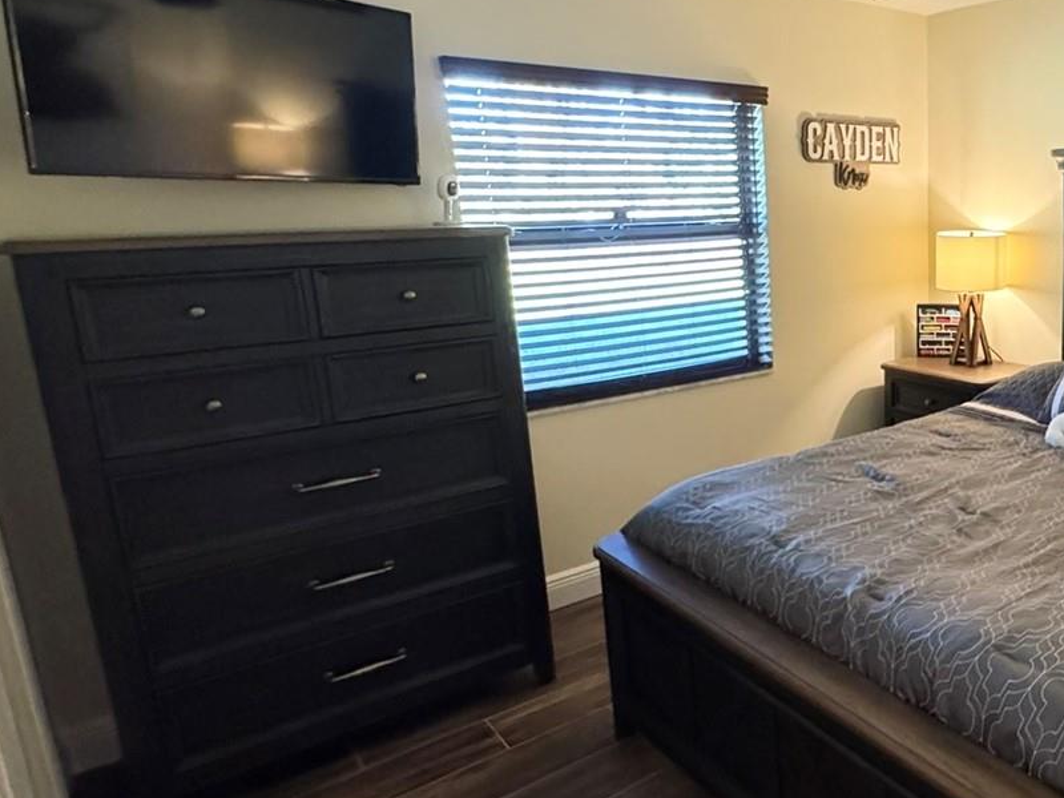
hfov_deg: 56.1
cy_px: 375
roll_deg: +0.6
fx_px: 861
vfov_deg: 49.7
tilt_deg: -14.1
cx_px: 928
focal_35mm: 28
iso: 1250
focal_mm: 2.22
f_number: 2.2
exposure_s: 1/60
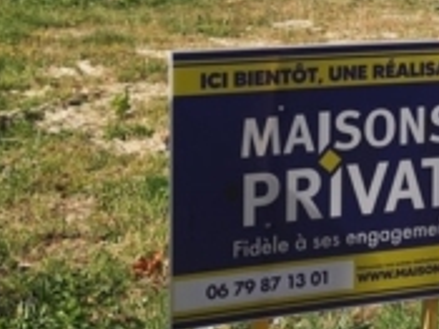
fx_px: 1141
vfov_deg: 16.2
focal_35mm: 90
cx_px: 442
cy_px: 23
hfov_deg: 21.0
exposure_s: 1/2041
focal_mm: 5.58
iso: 50
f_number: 1.8
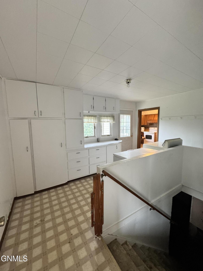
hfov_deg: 85.7
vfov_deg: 102.1
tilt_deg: -6.5
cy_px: 136
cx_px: 102
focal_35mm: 14
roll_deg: +1.2
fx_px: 109
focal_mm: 2.22
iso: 320
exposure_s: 1/60
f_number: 2.2
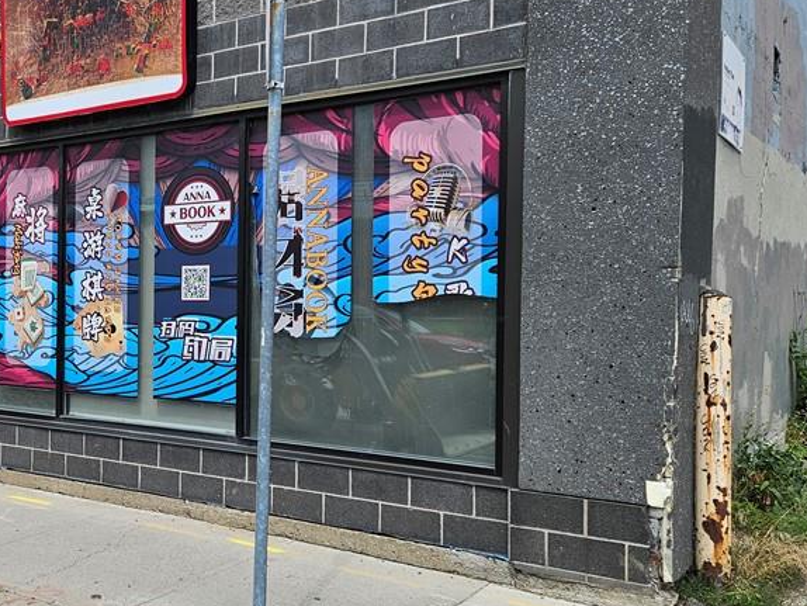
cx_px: 172
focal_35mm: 41
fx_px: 956
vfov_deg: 35.2
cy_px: 295
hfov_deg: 43.8
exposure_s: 1/1580
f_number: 1.8
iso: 25
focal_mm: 5.4
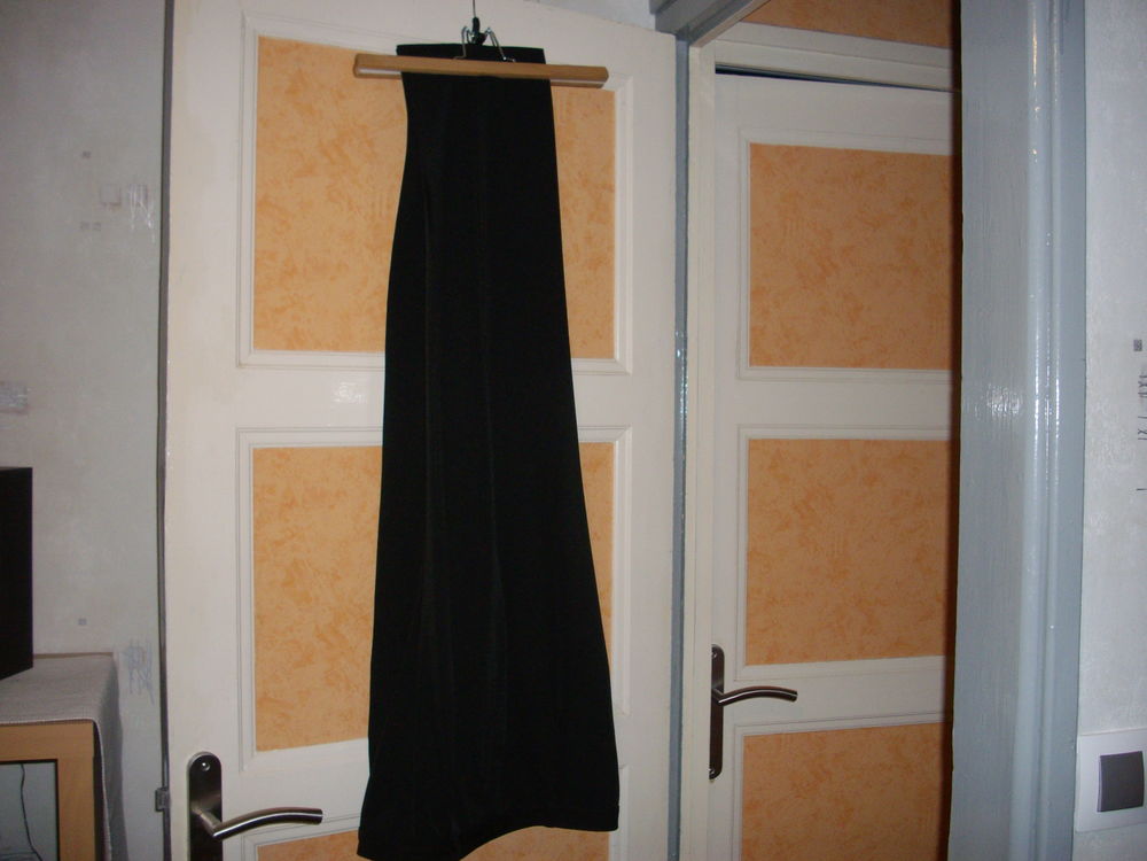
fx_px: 1226
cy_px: 430
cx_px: 574
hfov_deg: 50.1
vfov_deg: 38.7
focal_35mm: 37
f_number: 2.8
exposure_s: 1/50
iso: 160
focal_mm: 6.2
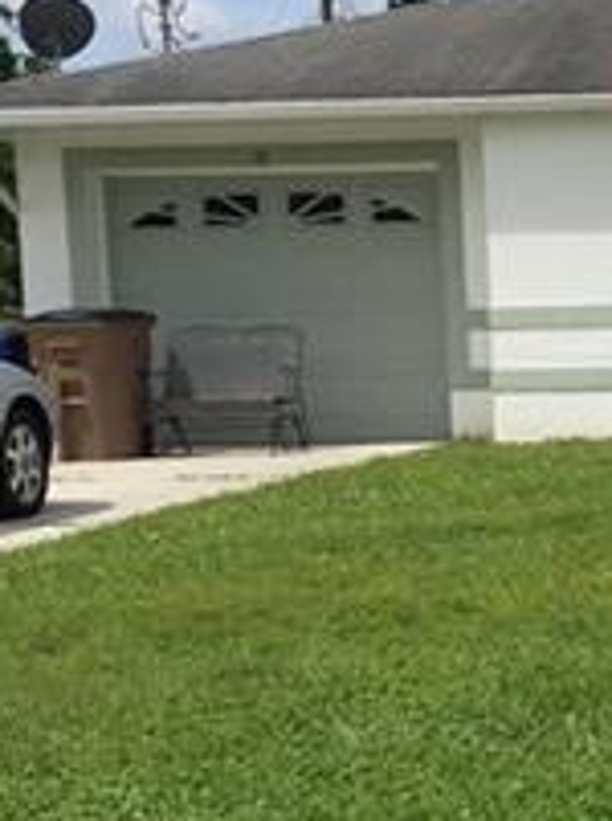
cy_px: 637
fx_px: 2625
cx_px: 1073
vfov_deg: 17.6
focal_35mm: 111
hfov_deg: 12.3
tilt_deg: -6.8
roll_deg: +2.7
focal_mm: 4.15
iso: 32
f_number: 2.2
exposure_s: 1/3597
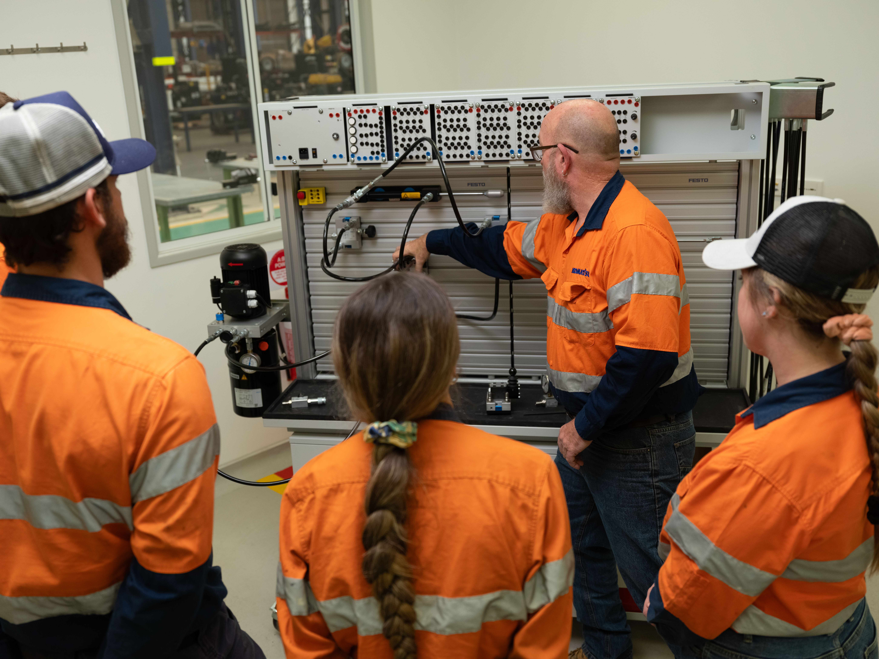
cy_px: 330
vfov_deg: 39.7
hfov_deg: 51.4
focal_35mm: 36
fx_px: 914
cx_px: 440
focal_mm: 45
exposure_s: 1/200
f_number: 4
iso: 800
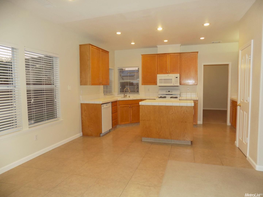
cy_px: 98
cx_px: 132
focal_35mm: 23
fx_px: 175
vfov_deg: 58.9
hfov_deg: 73.9
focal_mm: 4
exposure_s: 1/30
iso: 220
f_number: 3.1
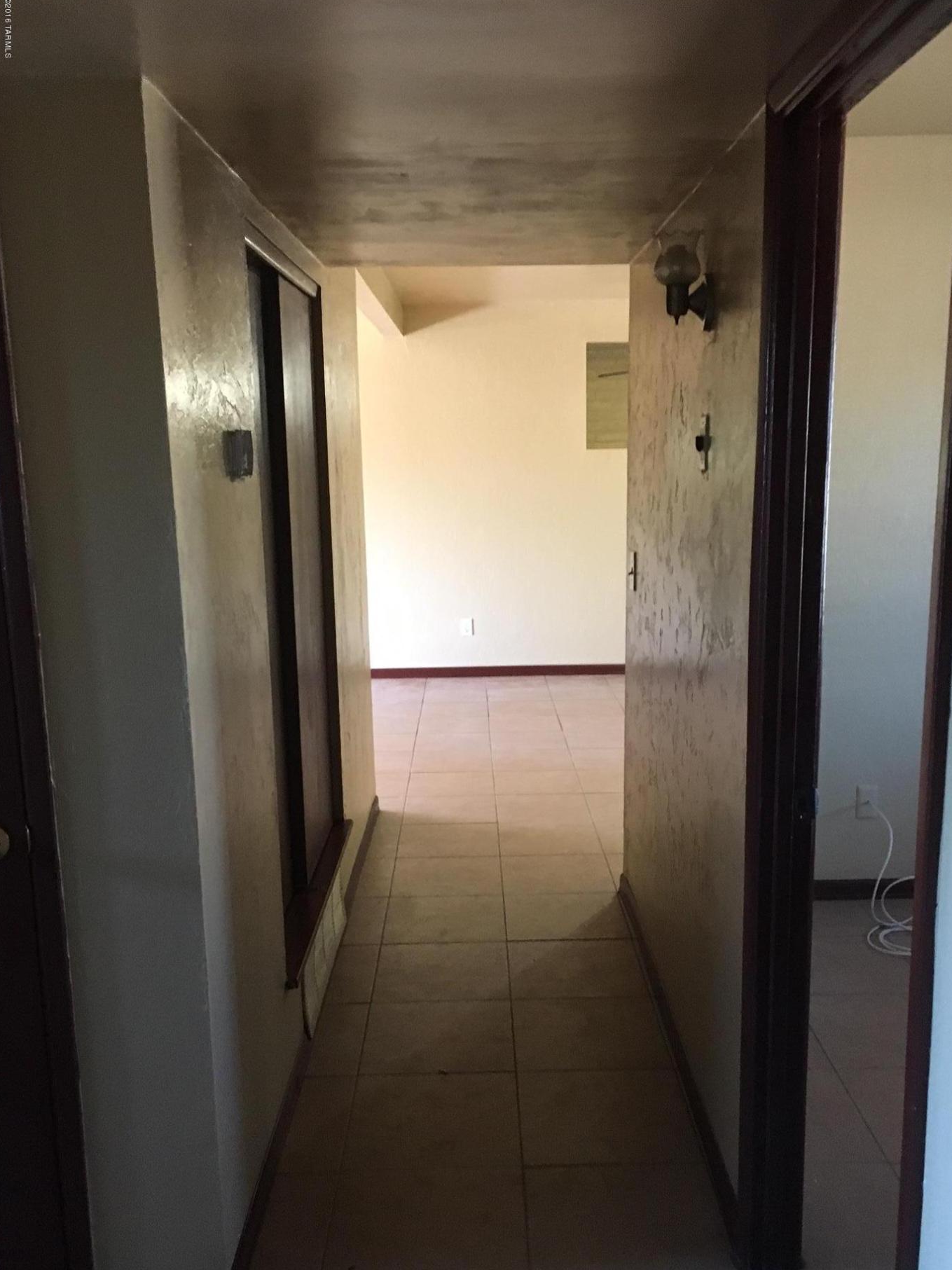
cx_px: 499
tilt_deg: -13.7
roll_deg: +1.9
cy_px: 693
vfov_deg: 56.7
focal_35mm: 32
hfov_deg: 44.1
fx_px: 1174
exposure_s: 1/30
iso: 200
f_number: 2.2
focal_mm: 4.15
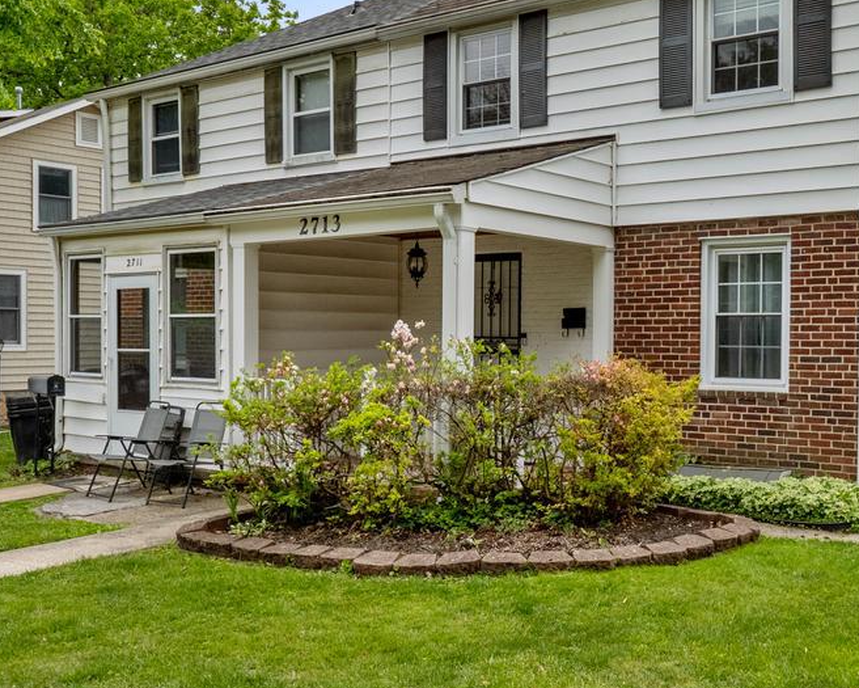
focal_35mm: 41
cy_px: 343
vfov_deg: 36.5
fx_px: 1043
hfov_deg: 43.6
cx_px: 621
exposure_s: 1/640
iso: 320
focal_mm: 14
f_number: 8
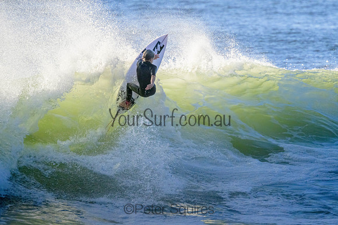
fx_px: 10311
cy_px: 84
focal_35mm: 1098
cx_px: 221
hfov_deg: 1.9
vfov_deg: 1.3
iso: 1600
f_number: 11
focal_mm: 800
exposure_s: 1/2000
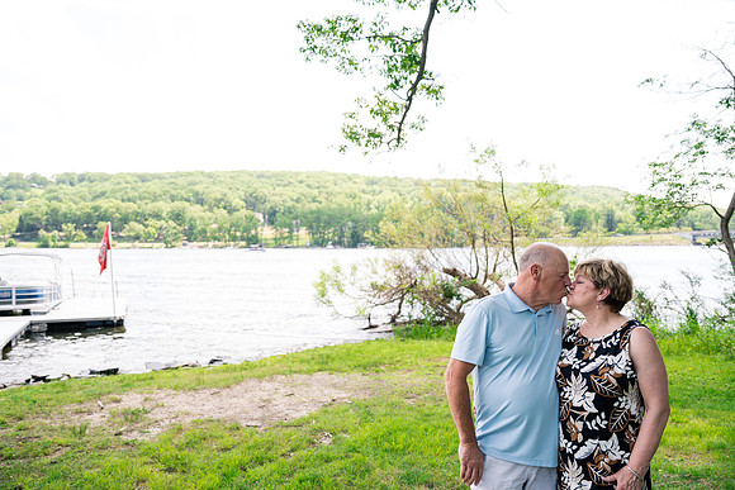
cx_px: 368
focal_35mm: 24
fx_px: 490
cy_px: 245
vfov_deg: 53.2
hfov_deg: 73.7
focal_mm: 24
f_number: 2.8
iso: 100
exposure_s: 1/250
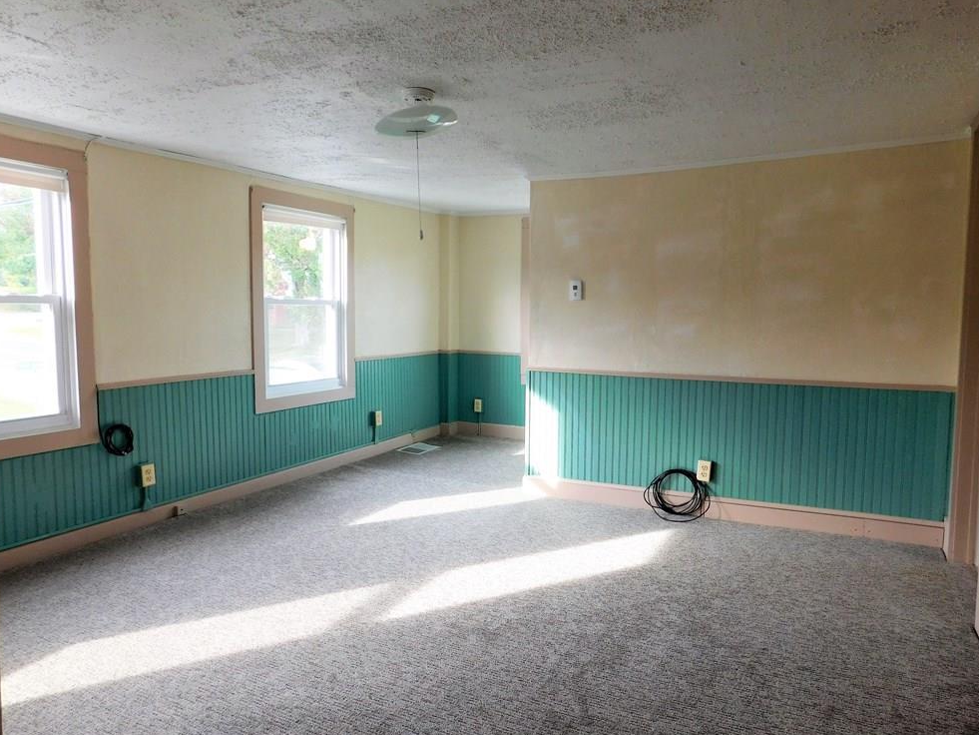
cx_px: 499
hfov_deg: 71.6
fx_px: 679
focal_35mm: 24
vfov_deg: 56.8
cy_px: 365
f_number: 3
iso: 125
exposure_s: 1/50
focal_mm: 4
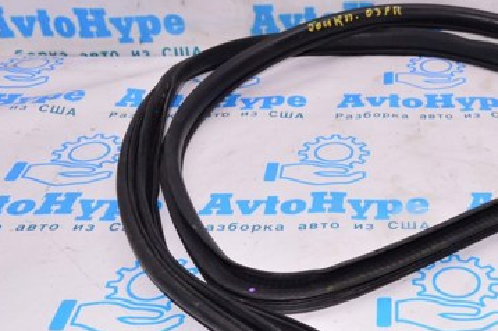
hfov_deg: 32.4
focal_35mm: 59
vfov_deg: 22.9
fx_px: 815
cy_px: 194
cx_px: 442
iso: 1600
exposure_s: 1/160
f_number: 8
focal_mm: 22
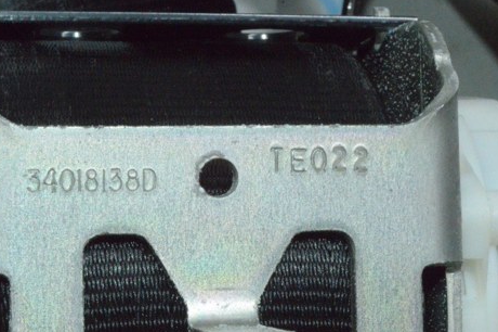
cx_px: 245
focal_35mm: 115
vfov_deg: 11.9
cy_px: 202
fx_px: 1585
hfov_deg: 17.9
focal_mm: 55
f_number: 36
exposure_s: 1/40
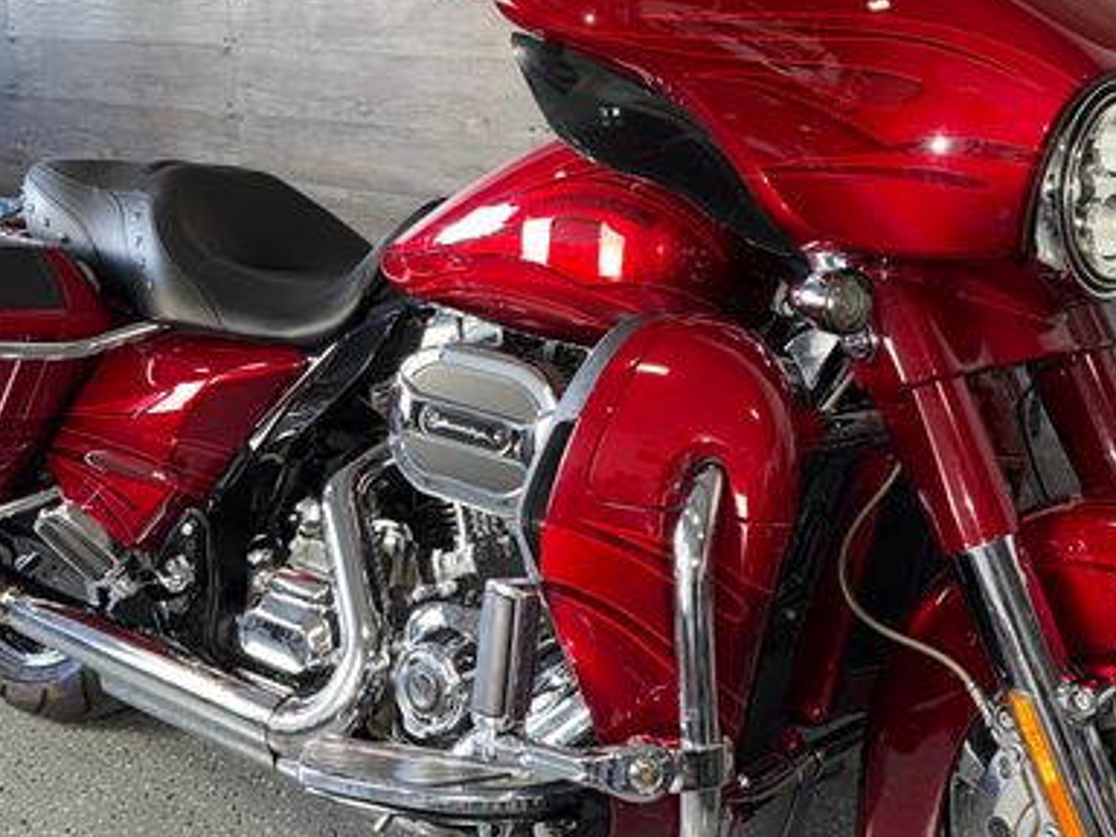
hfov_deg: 46.4
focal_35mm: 40
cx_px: 689
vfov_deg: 35.0
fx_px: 1290
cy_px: 192
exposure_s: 1/22
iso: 80
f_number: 1.78
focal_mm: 6.76
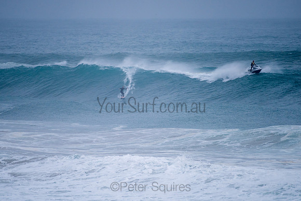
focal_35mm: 613
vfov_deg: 2.2
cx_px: 145
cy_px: 93
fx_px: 5128
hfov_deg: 3.4
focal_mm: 500
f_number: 5.6
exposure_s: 1/1250
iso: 450
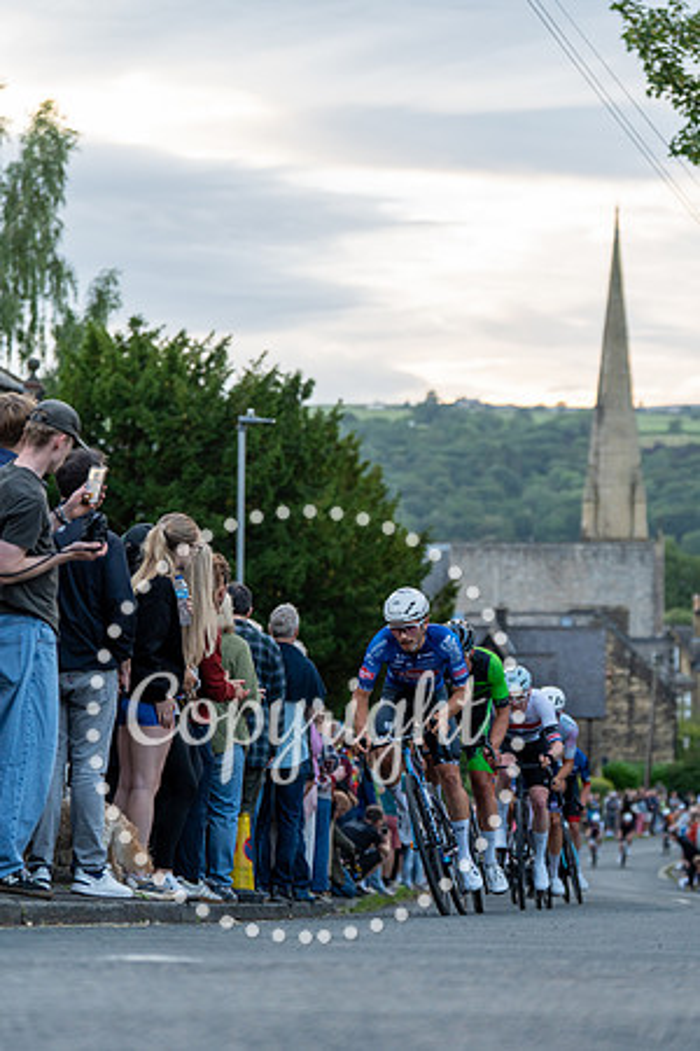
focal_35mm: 97
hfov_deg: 14.1
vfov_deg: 21.0
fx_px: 2829
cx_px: 350
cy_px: 526
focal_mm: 97
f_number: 3.2
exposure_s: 1/640
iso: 1000
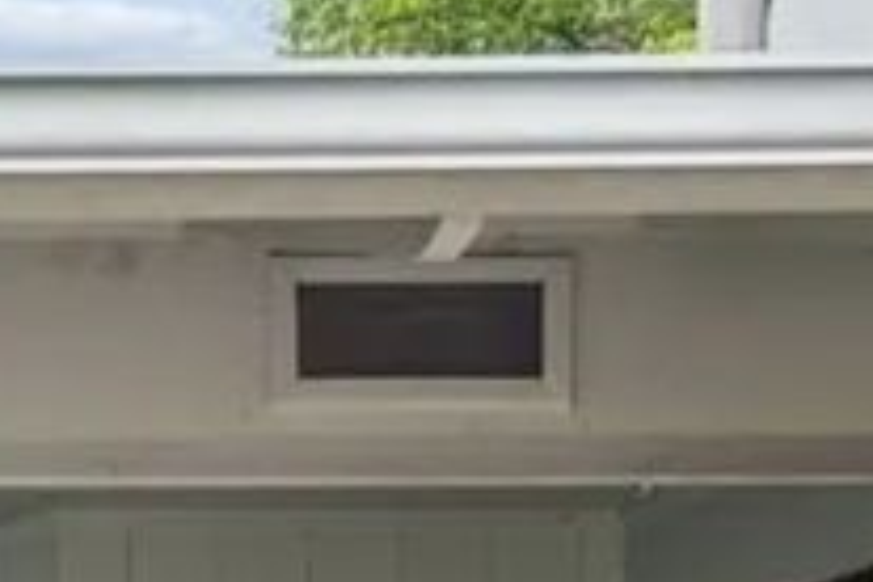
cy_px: 1090
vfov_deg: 12.5
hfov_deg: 17.5
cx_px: -590
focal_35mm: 99
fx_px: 2401
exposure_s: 1/10
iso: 200
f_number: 8
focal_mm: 20
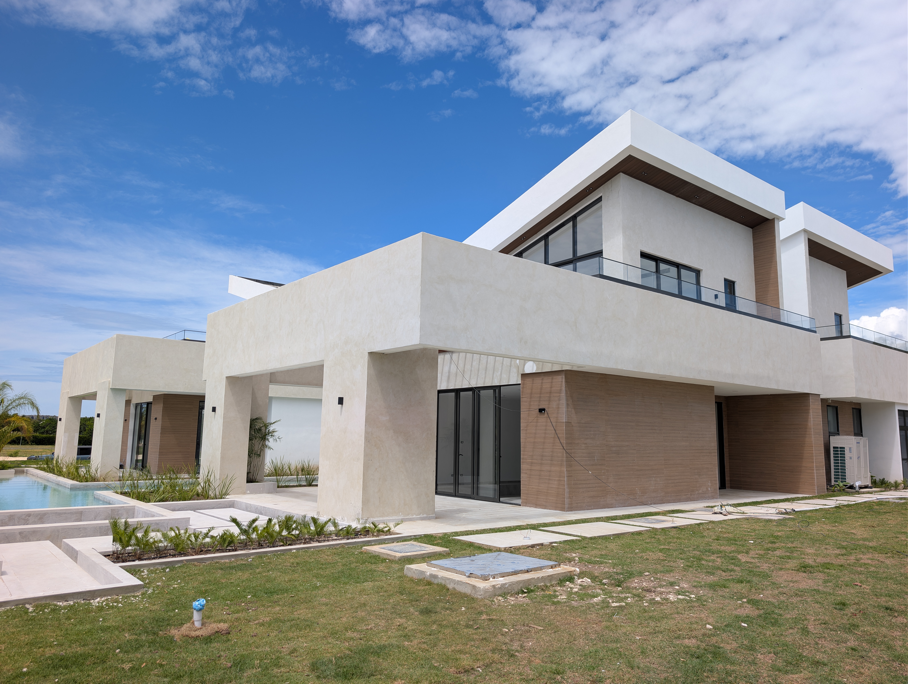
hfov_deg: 71.5
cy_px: 342
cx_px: 454
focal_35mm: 24
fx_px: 630
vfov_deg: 56.9
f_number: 1.68
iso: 20
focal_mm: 6.9
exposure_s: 1/1205
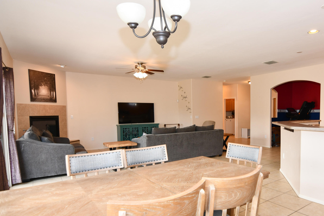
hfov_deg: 76.4
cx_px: 213
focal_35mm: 22
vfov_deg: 57.0
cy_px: 125
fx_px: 198
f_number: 4
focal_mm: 11
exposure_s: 1/60
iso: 360
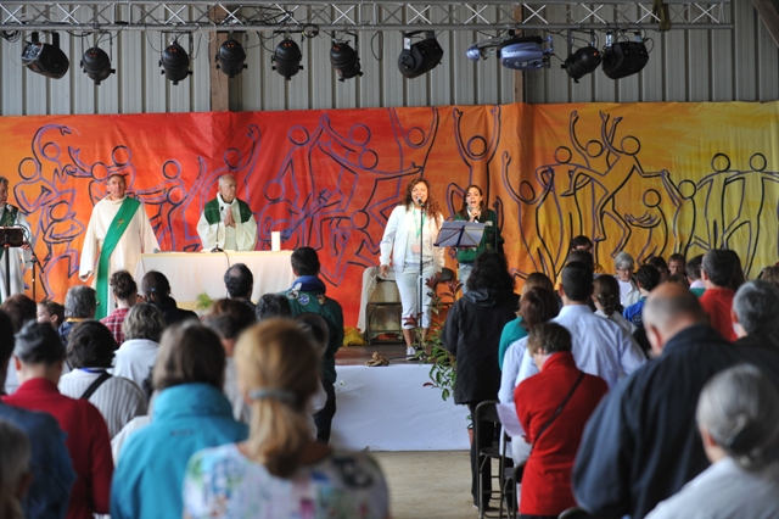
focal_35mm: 102
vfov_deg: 13.4
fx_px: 2206
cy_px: 260
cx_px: 390
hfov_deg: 20.0
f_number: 4.5
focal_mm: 102
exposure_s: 1/400
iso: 800
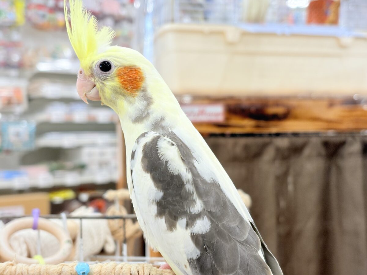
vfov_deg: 28.0
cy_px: 138
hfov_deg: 36.8
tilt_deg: +0.1
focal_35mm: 52
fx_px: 551
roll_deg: +1.5
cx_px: 184
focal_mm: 5.96
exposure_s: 1/100
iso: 100
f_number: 1.6
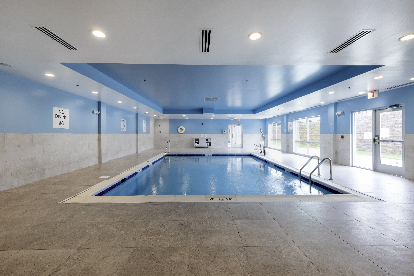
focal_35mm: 14
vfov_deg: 81.2
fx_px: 161
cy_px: 138
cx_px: 207
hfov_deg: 104.3
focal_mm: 9.4
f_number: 11
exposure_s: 1/5
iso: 200
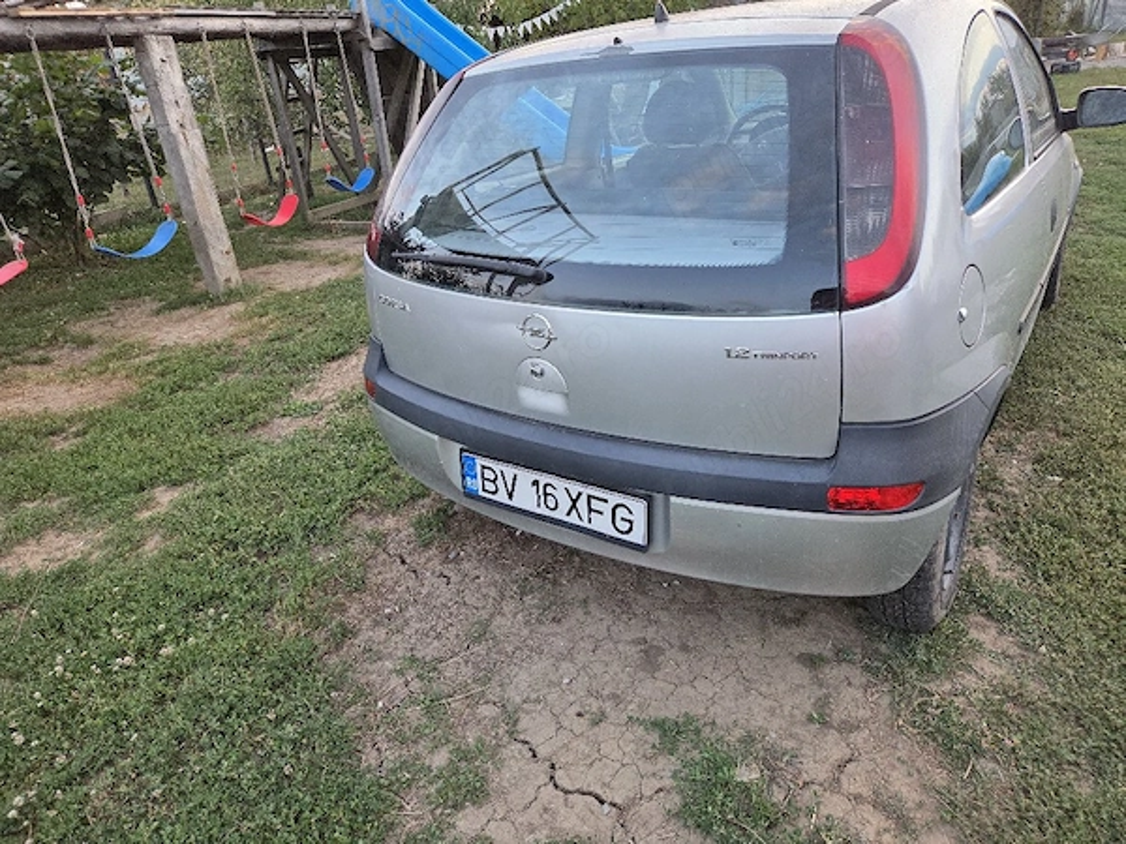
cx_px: 563
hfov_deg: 73.9
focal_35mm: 23
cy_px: 422
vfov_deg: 58.9
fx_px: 748
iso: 250
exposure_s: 1/182
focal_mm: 5.4
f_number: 1.8
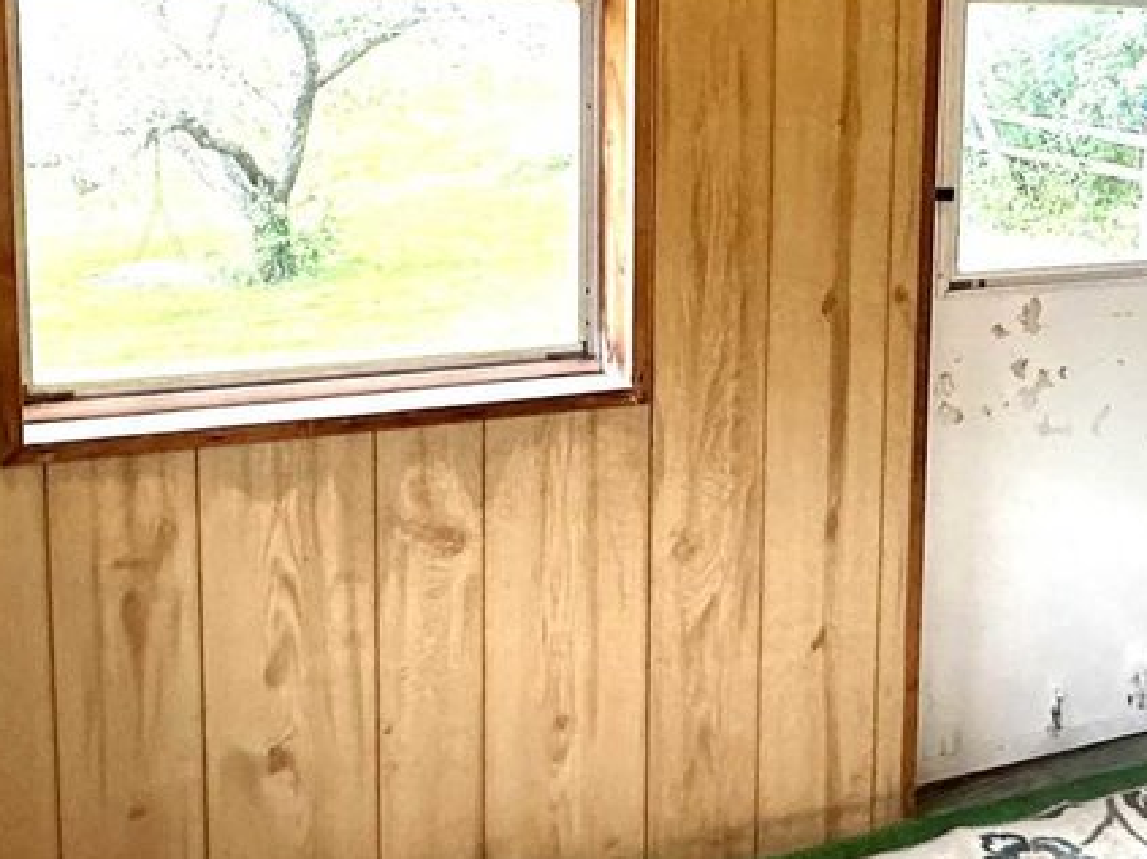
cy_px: 257
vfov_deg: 27.3
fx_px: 1756
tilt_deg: -8.8
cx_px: 857
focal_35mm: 53
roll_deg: -2.4
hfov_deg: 35.4
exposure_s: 1/120
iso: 320
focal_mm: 2.22
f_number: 2.2
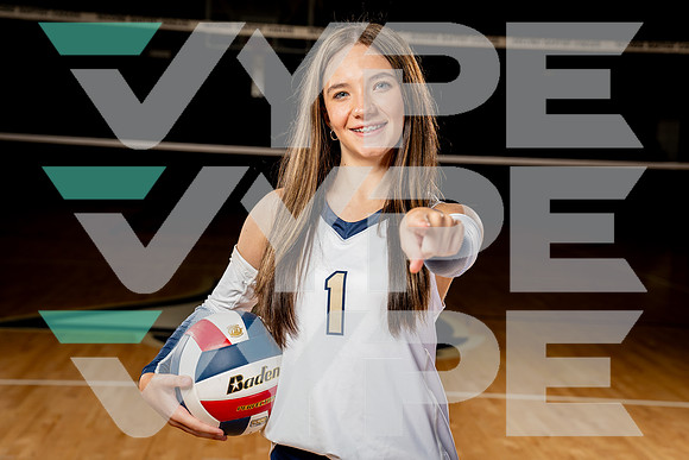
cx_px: 344
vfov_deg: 21.3
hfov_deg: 31.5
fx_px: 1222
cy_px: 230
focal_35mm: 64
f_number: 4.5
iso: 100
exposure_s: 1/250
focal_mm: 58
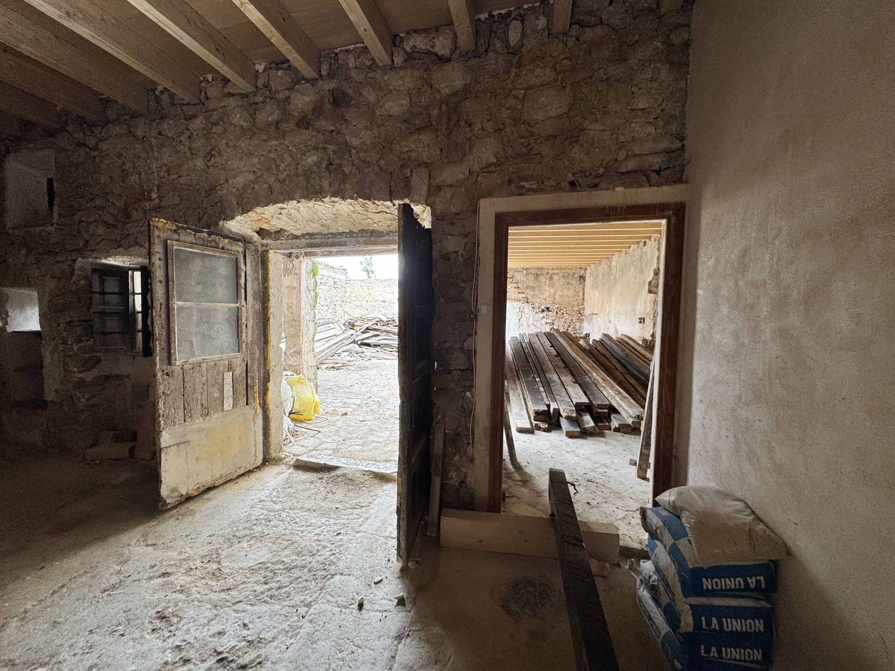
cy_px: 336
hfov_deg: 102.1
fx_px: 362
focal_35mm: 14
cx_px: 448
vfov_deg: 85.7
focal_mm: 2.22
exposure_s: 1/99
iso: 80
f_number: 2.2
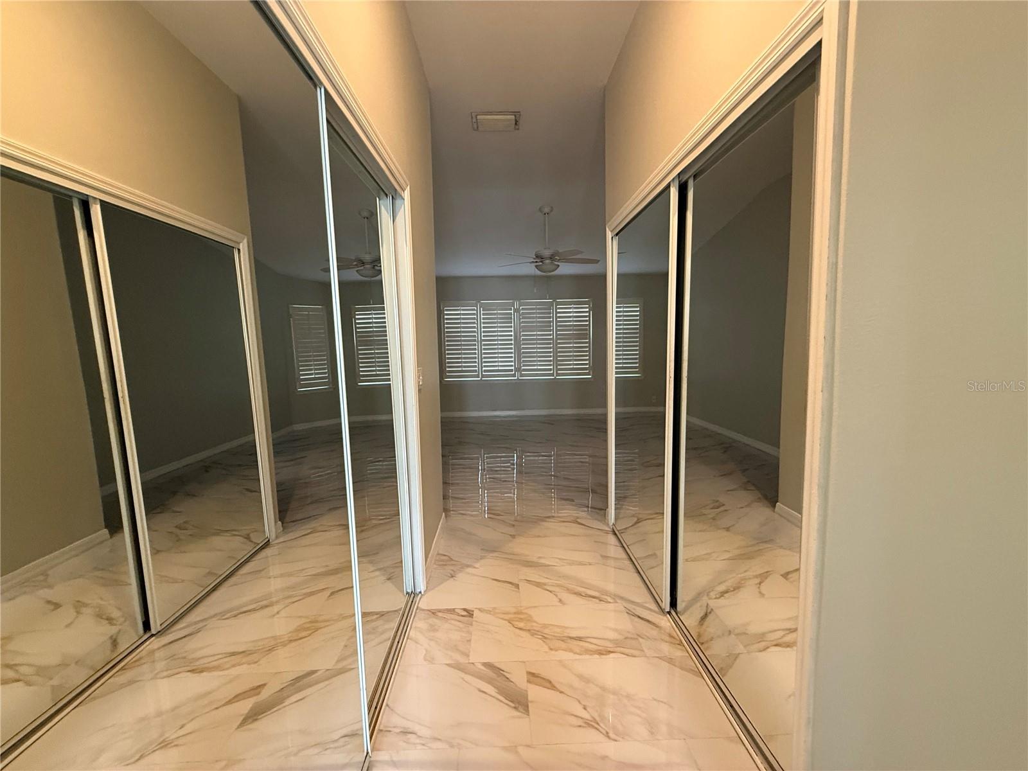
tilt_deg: -5.8
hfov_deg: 102.1
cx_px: 514
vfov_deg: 85.7
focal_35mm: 14
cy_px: 386
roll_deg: +1.1
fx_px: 416
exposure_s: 1/60
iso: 400
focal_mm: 2.22
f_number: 2.2
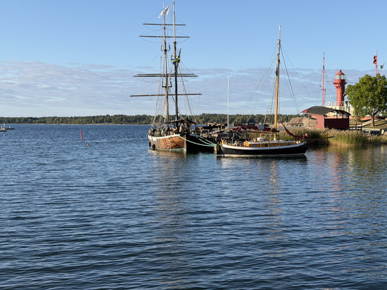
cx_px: 214
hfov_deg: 33.8
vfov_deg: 25.6
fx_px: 637
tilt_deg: -3.9
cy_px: 162
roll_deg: +0.3
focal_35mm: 57
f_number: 1.78
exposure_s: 1/3096
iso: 64
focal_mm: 6.76
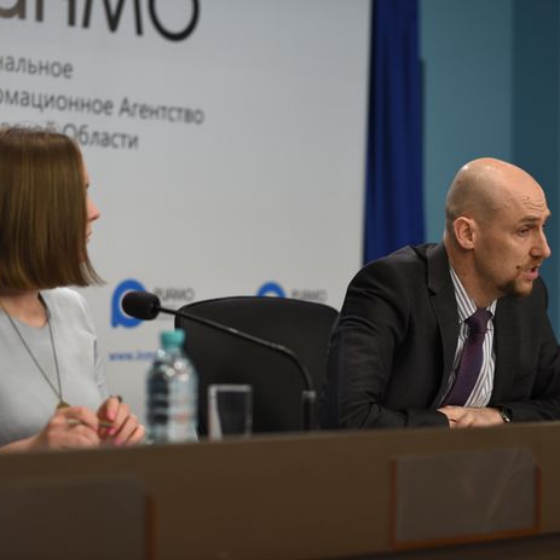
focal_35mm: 109
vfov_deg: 16.0
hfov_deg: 16.0
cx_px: 316
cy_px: 279
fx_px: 1995
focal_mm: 85
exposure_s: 1/160
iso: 320
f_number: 2.5
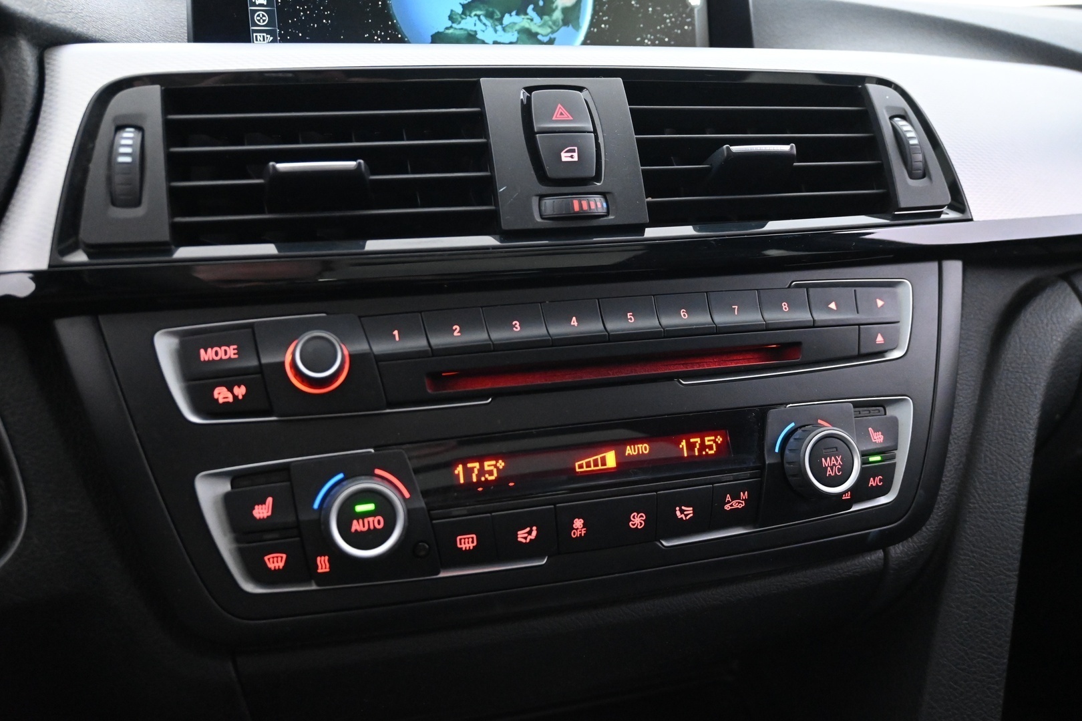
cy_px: 360
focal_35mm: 30
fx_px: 902
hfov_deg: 61.9
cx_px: 541
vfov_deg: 43.6
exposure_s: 1/30
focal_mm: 20
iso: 5000
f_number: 3.8
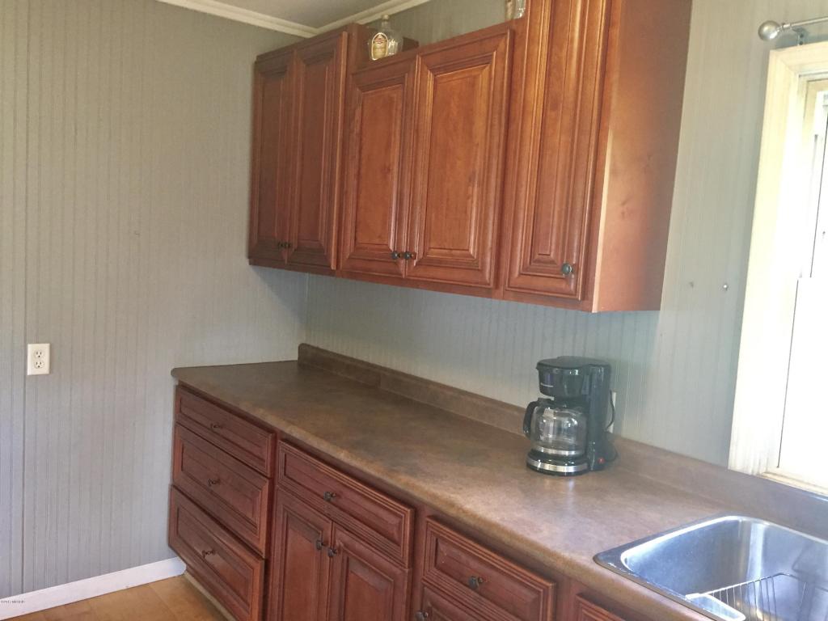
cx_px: 414
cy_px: 310
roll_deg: -3.9
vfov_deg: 48.2
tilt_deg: -4.5
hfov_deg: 61.7
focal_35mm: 29
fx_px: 694
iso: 200
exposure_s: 1/30
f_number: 2.2
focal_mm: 4.15
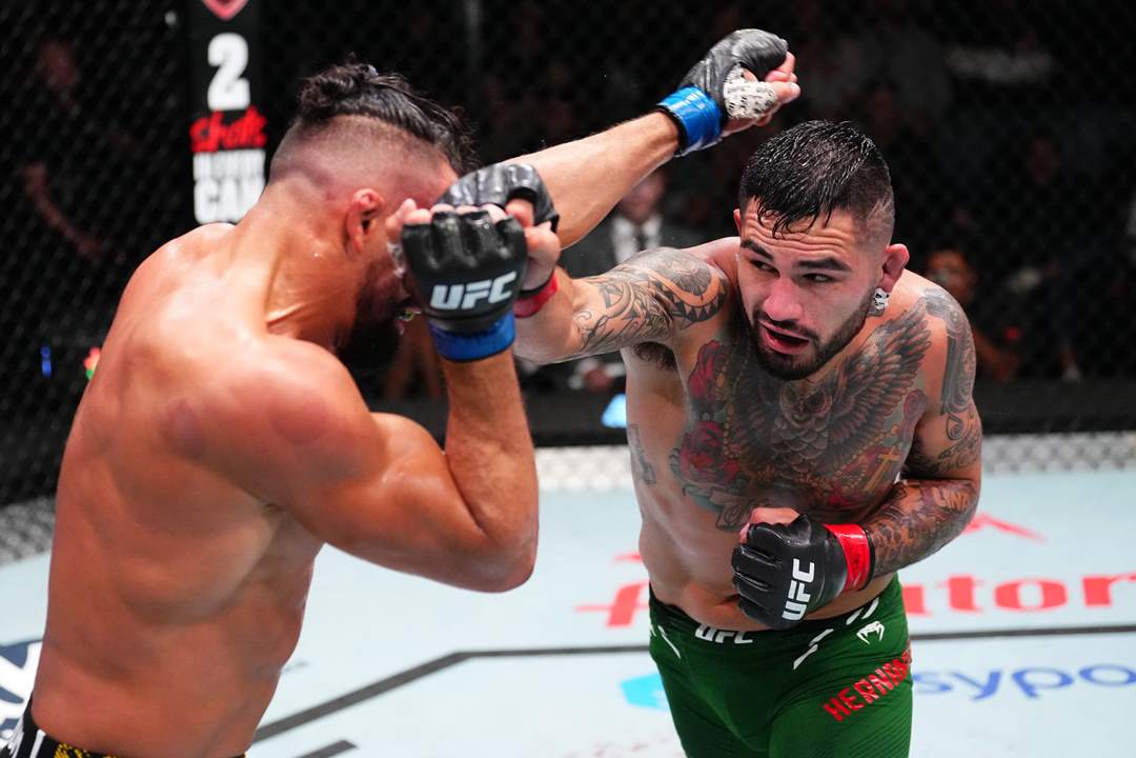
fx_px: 2209
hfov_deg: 28.8
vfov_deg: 19.5
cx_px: 568
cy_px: 379
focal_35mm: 70
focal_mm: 70
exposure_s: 1/1250
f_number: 2.8
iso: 5000
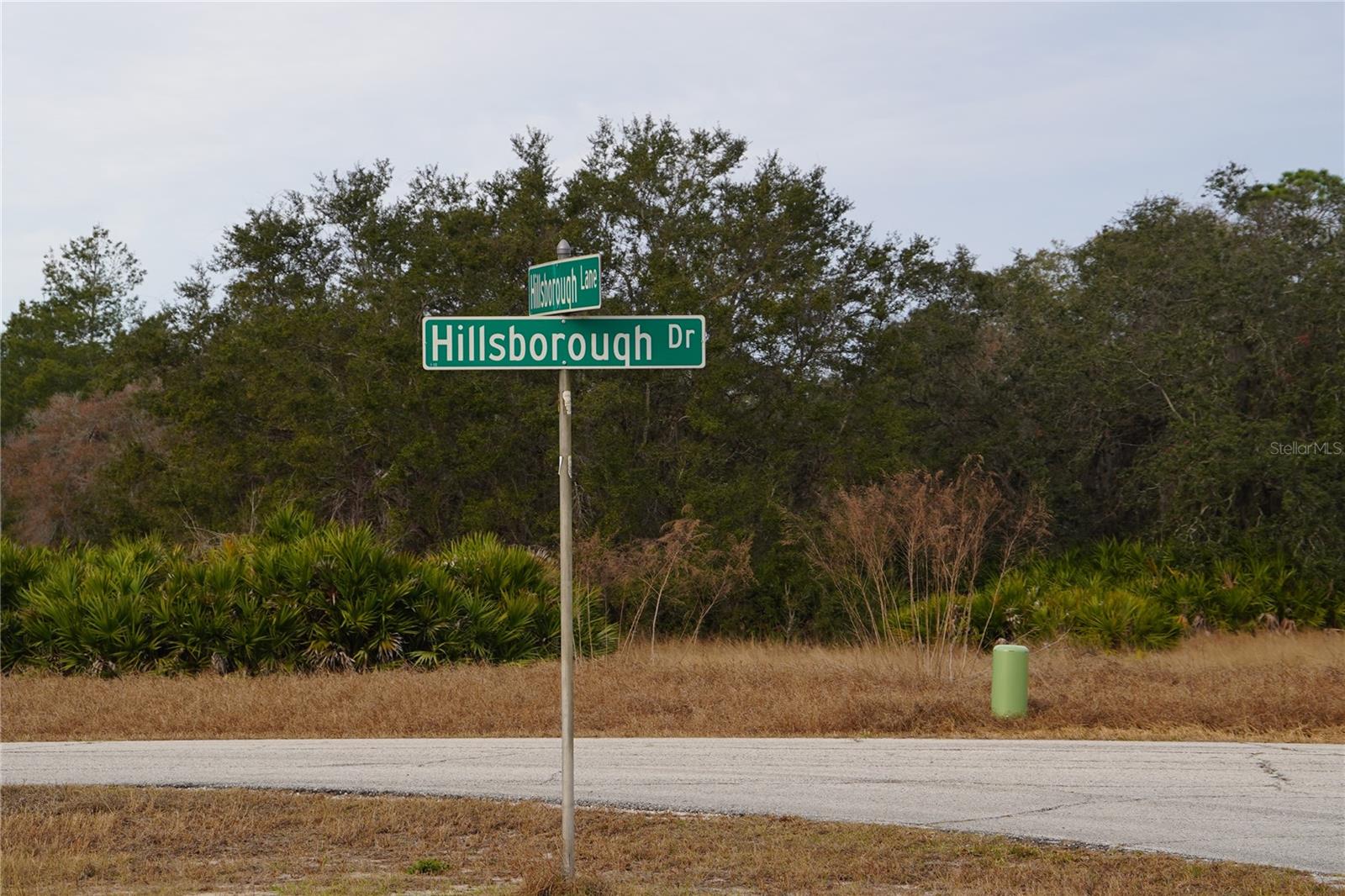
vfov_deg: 12.6
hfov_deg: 18.8
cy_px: 448
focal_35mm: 109
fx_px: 4071
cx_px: 672
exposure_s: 1/160
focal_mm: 73
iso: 100
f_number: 8
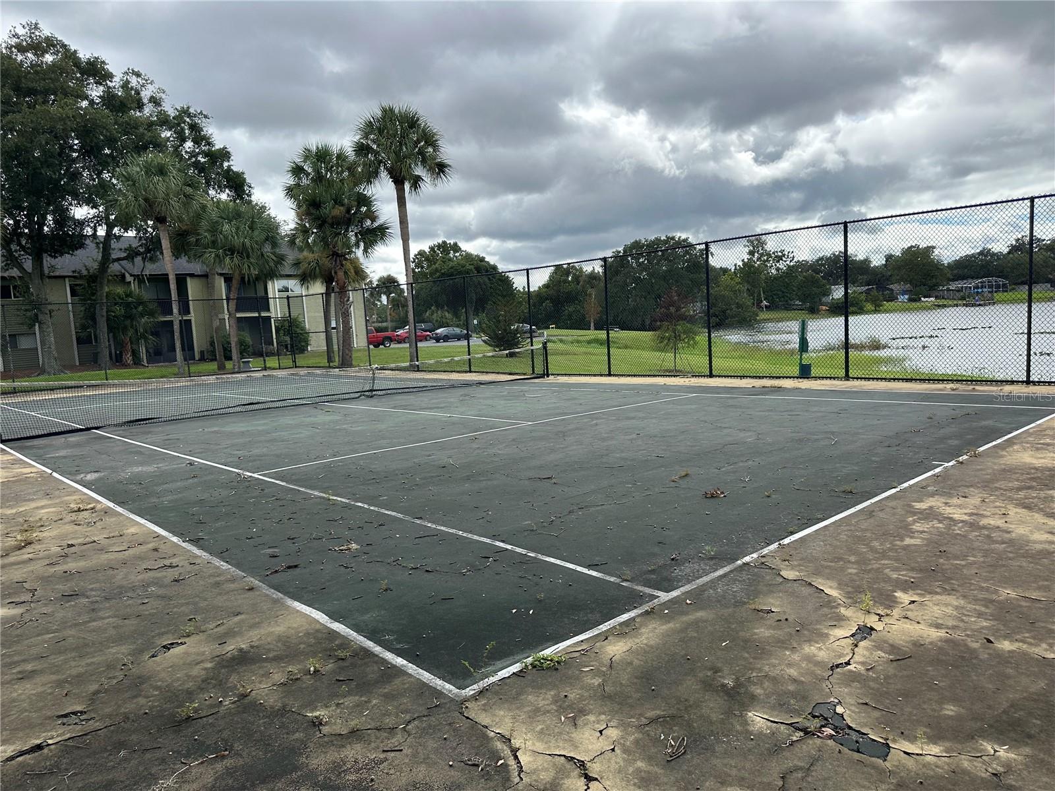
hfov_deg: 71.6
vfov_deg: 56.8
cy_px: 396
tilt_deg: -5.7
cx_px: 528
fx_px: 731
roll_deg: +3.5
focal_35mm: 24
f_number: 1.78
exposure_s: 1/2967
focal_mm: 6.86
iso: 80
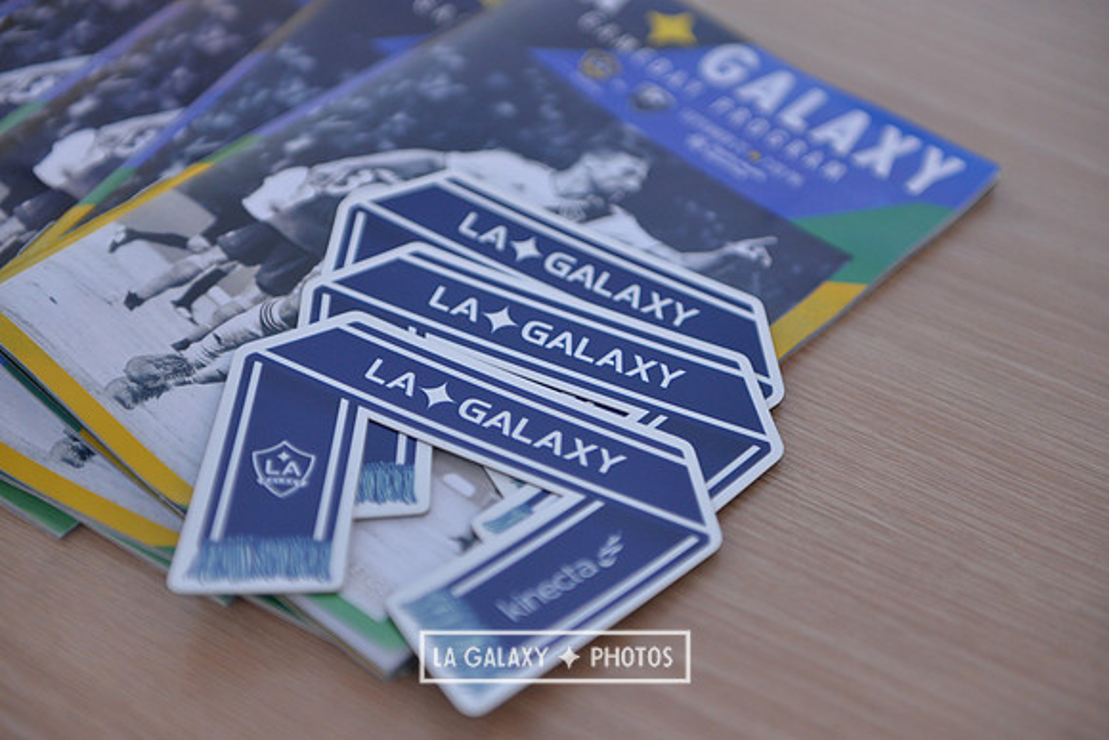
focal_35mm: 70
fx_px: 2157
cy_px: 370
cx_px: 554
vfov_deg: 19.5
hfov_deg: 28.8
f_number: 2.8
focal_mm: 70
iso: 1250
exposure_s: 1/4000
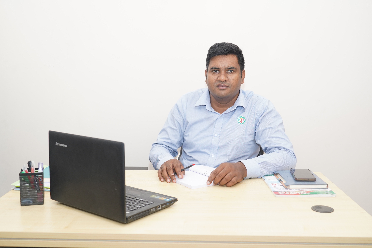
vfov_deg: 33.4
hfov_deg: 48.5
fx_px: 413
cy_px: 124
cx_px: 186
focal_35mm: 40
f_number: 4.5
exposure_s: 1/200
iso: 500
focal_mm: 40
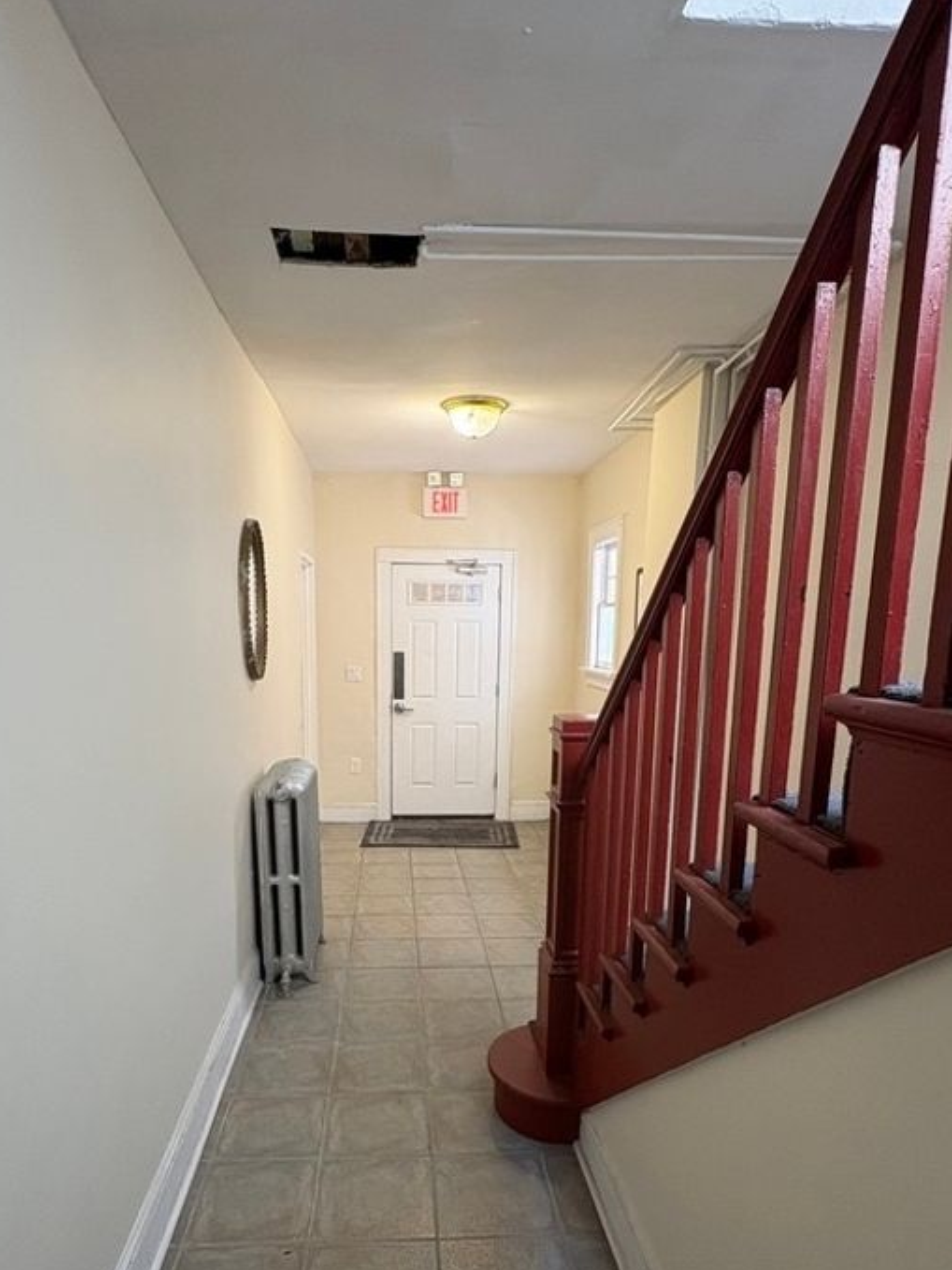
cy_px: 783
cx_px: 428
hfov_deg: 60.9
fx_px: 807
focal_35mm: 22
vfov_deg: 75.2
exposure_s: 1/60
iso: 200
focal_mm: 2.22
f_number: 2.2
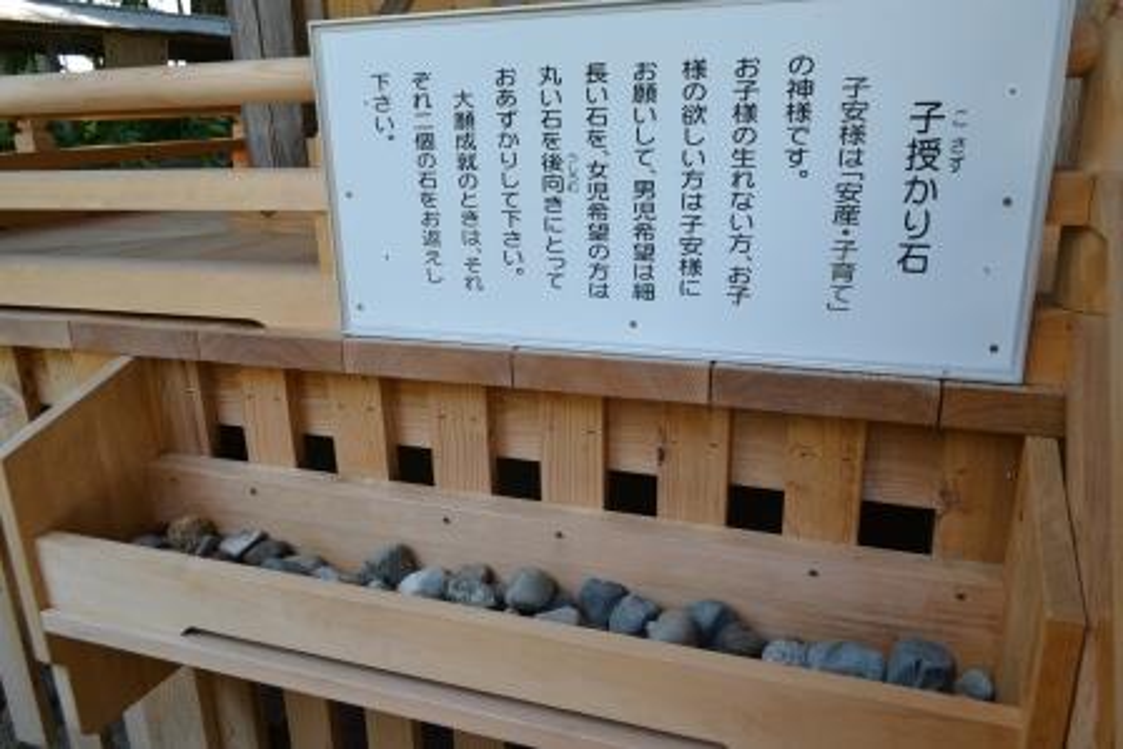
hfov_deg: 67.4
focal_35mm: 27
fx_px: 842
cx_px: 562
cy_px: 374
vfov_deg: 48.0
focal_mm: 18
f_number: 5.6
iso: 160
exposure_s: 1/60
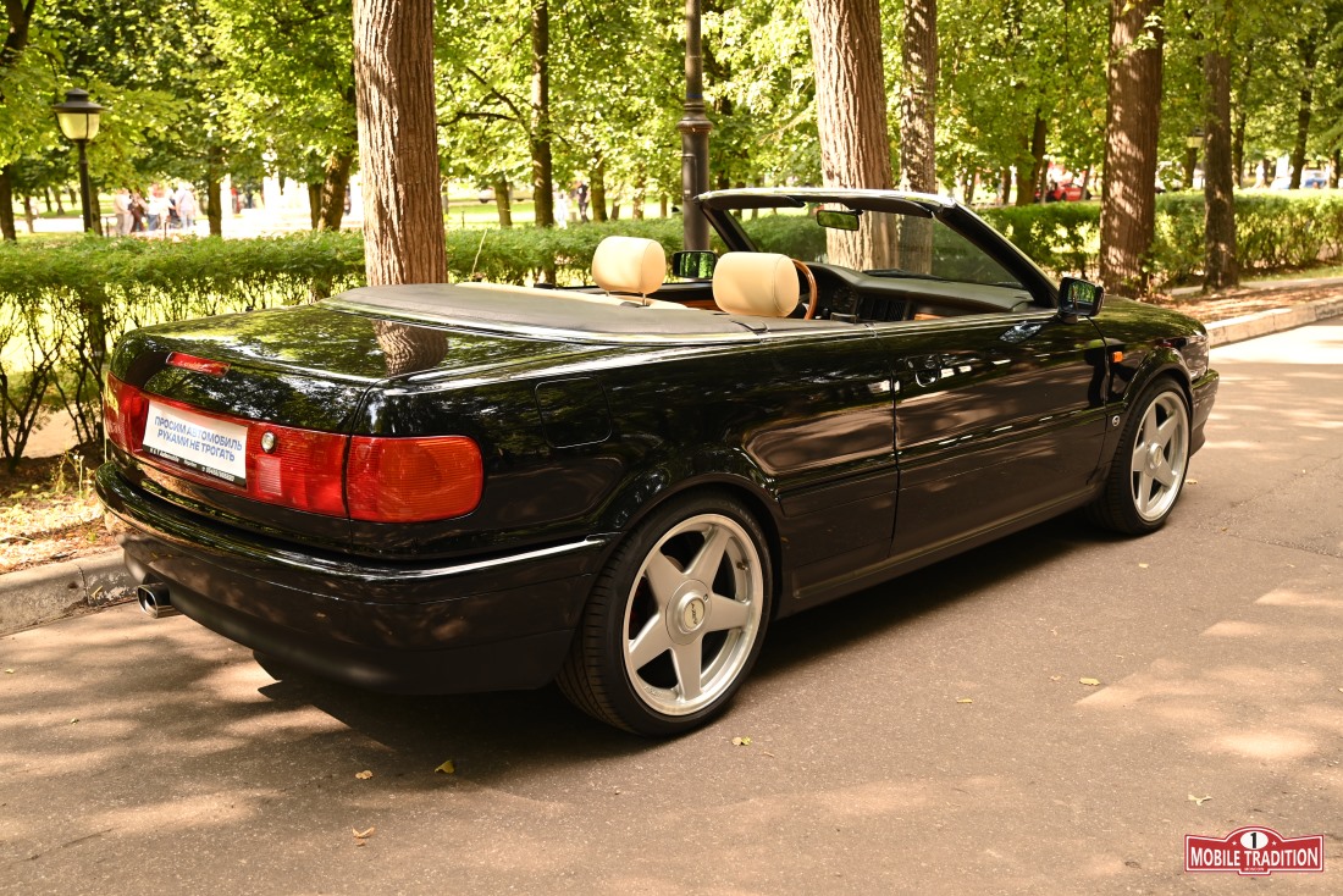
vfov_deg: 37.9
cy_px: 448
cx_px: 672
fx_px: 1306
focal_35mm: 35
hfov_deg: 54.4
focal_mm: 35
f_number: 4
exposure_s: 1/160
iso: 320
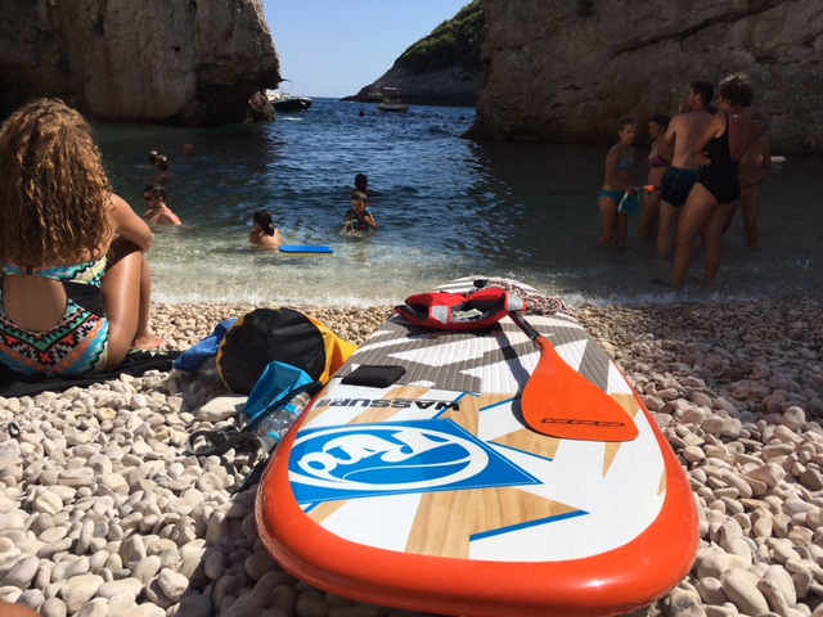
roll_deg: -2.2
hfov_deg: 61.7
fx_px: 689
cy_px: 308
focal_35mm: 29
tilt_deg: -17.4
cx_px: 412
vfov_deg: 48.2
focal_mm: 4.15
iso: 25
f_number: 2.2
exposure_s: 1/2747
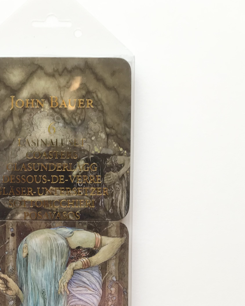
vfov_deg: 34.2
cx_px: 53
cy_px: 271
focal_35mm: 52
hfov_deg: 28.6
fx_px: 471
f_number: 1.8
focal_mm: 3.99
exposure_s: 1/50
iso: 32
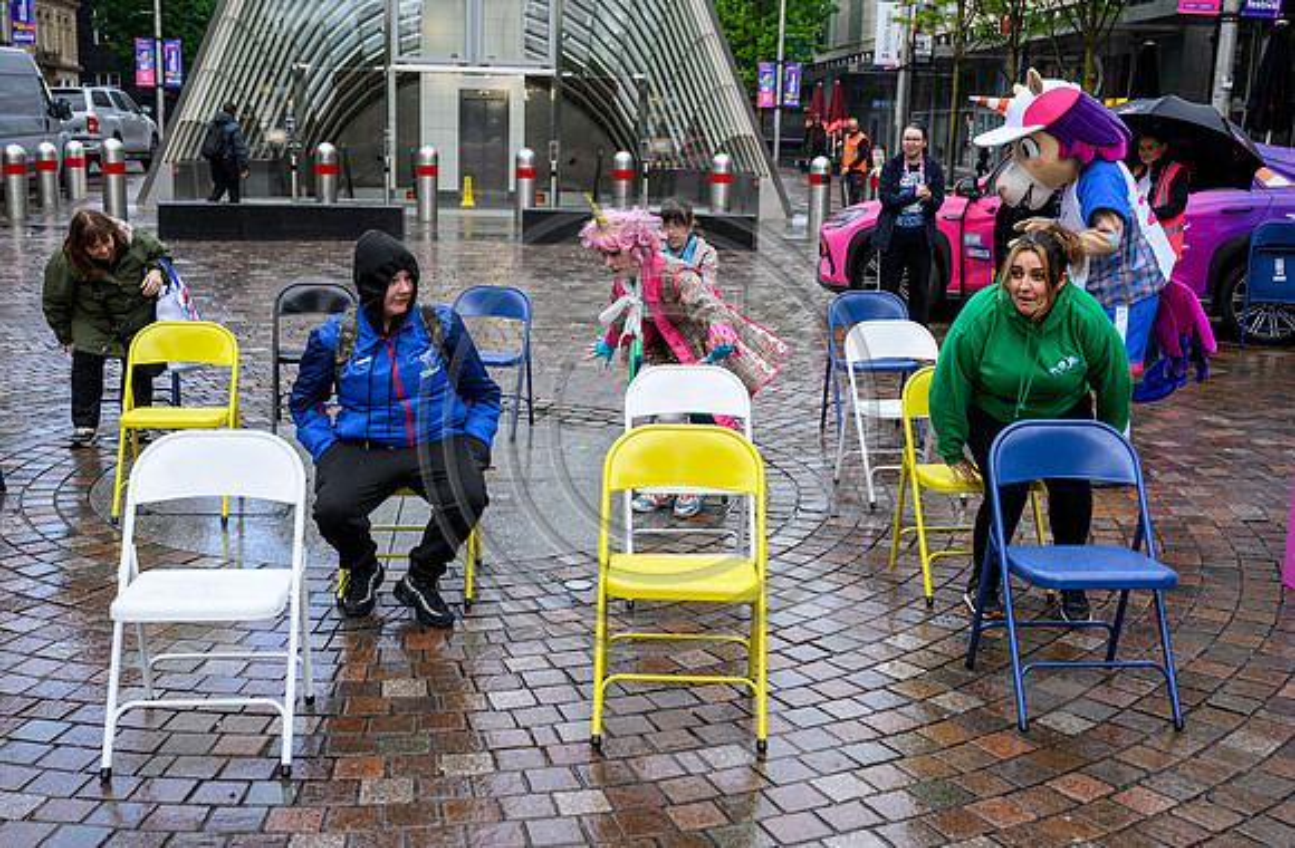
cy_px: 393
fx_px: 1364
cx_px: 613
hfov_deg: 50.8
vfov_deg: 34.5
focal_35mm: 38
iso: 500
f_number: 4.5
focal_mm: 36
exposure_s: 1/800
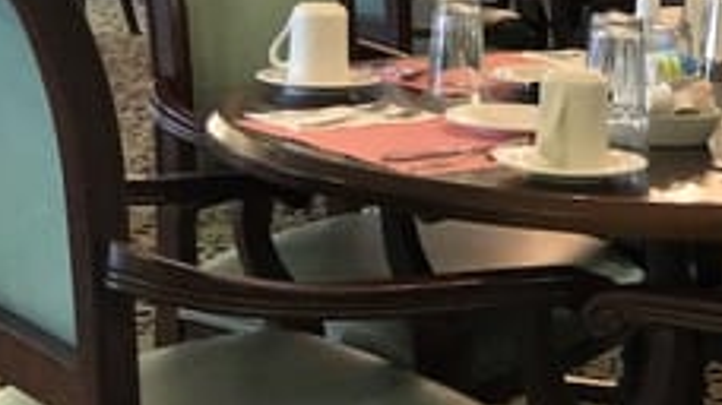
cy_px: 51
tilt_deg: -7.7
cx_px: 624
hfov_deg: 19.3
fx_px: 2086
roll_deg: -2.2
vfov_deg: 11.0
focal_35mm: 109
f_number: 2.8
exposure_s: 1/60
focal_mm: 6.6
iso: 400
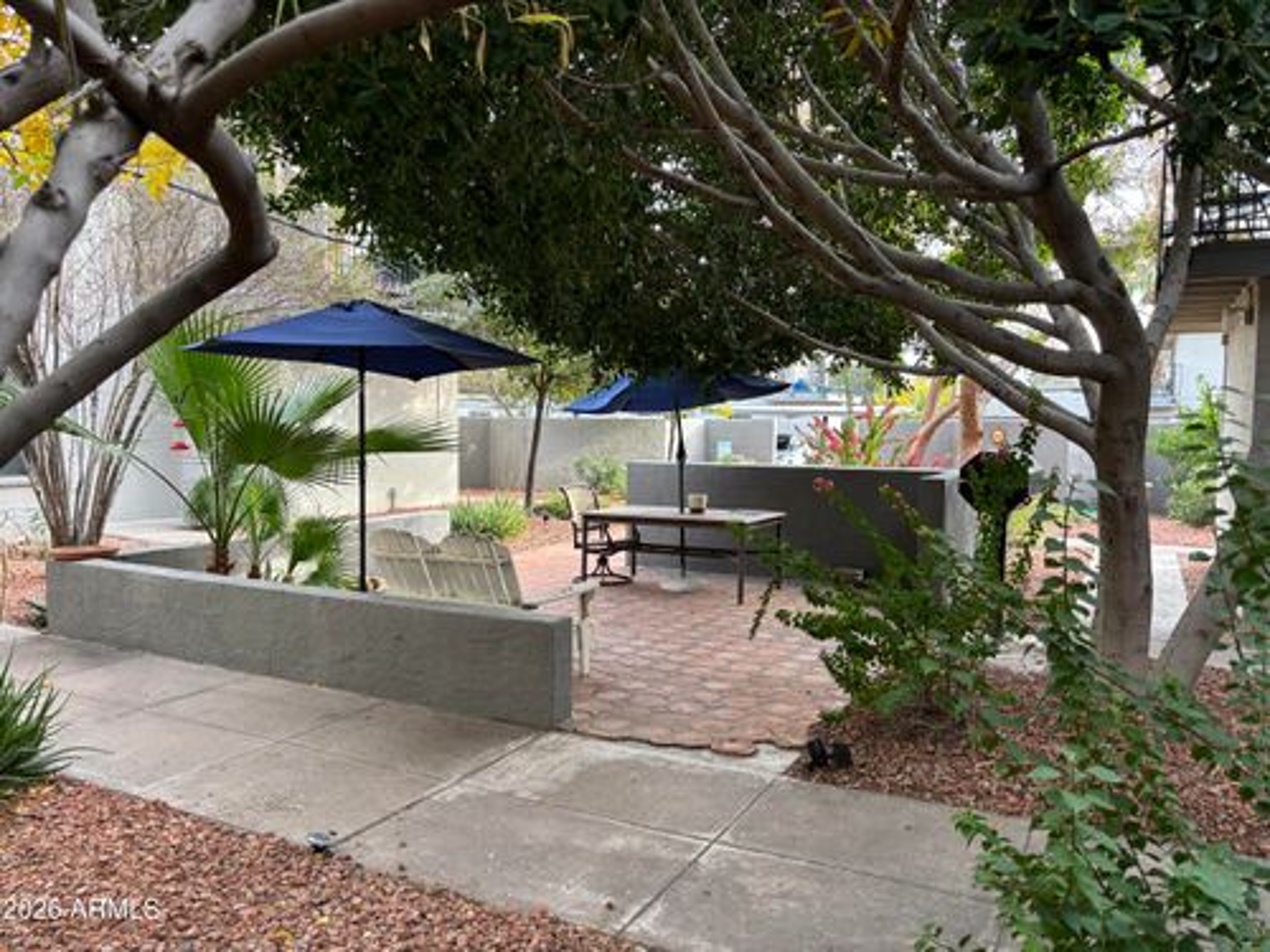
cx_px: 635
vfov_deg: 53.1
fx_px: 954
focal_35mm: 26
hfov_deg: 67.3
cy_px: 476
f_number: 1.6
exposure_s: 1/121
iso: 50
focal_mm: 5.96
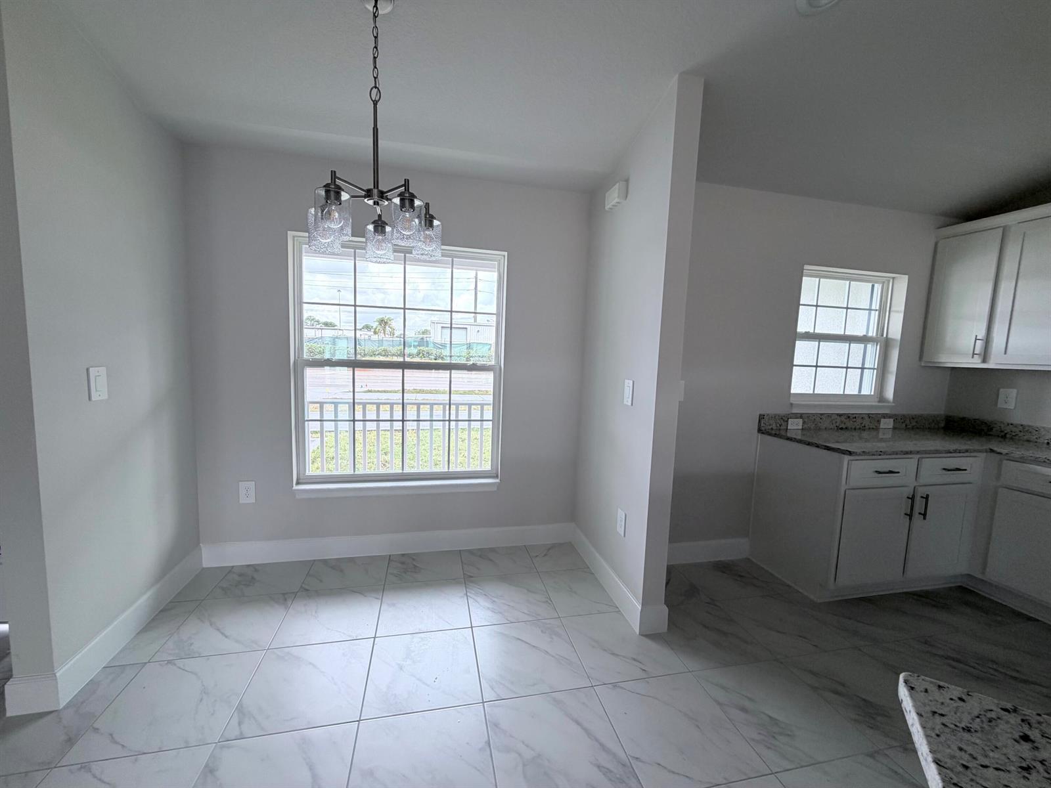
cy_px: 394
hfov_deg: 102.1
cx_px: 526
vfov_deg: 85.7
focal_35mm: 14
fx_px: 425
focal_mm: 2.22
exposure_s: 1/121
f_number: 2.2
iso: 125
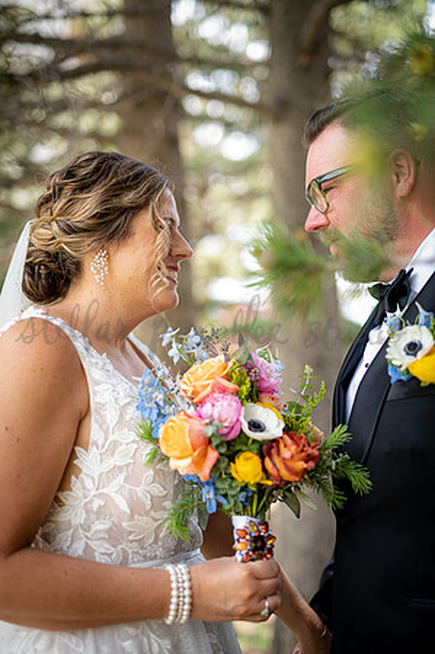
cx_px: 218
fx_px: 908
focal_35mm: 50
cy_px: 327
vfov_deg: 39.6
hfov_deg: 26.9
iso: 125
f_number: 1.8
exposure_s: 1/400
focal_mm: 50
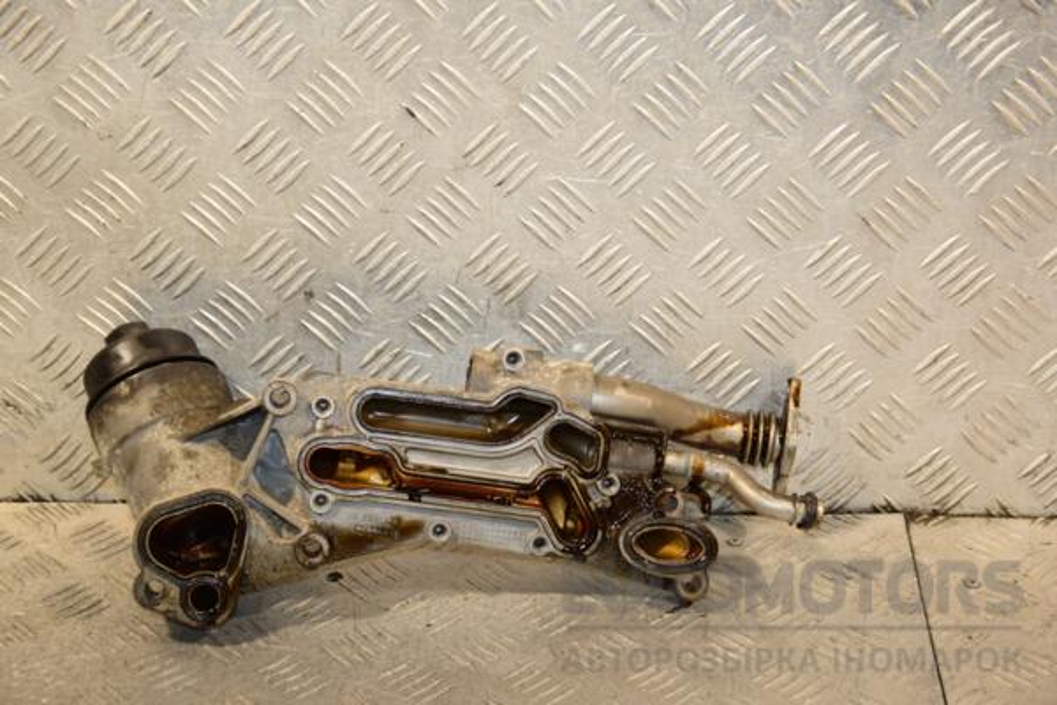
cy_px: 352
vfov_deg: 18.2
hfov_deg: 27.0
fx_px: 2202
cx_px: 528
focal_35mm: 75
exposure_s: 1/160
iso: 800
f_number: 5
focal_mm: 50
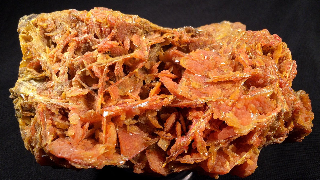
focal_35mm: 32
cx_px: 160
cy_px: 96
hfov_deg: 61.0
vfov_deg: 36.7
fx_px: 272
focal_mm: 4.15
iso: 40
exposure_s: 1/120
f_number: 2.2
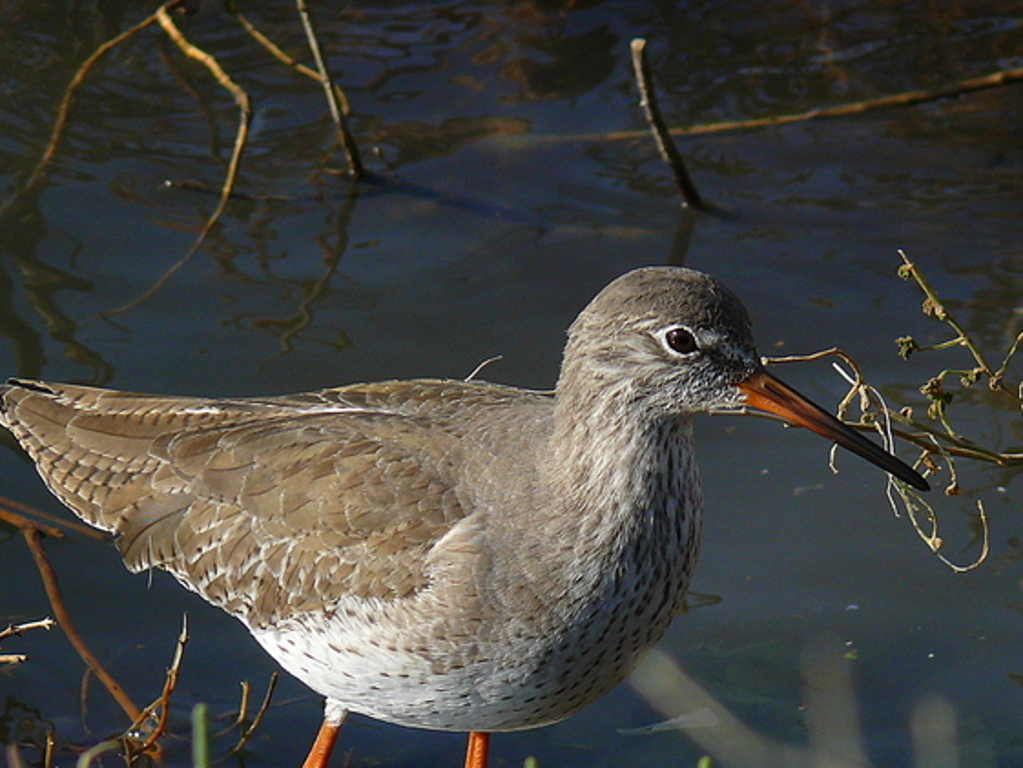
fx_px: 22642
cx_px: 678
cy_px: 502
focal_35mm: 766
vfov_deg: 1.9
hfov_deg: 2.6
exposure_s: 1/800
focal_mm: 88.8
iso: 100
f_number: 5
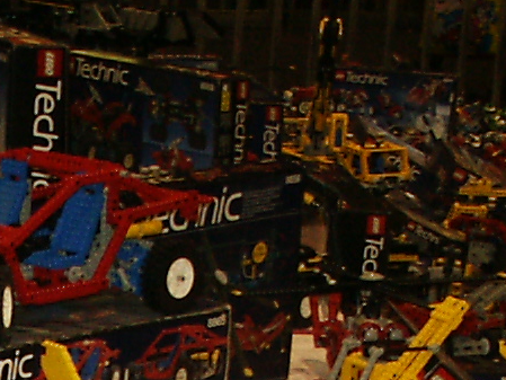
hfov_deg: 10.9
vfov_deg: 7.9
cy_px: 822
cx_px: -140
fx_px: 2588
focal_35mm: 177
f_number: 3
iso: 200
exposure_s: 1/45
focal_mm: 7.18
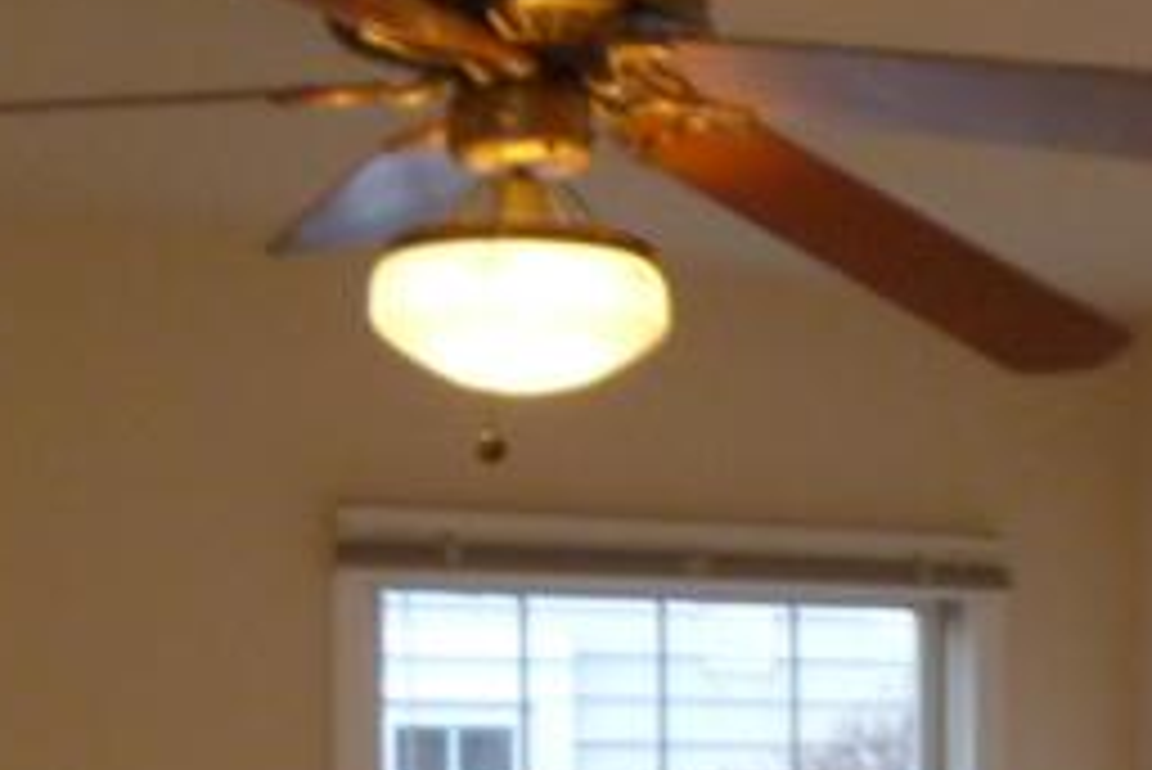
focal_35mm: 91
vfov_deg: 14.5
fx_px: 2914
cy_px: 982
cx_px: 1094
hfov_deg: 21.7
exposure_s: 1/30
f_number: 3.5
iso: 320
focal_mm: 6.3
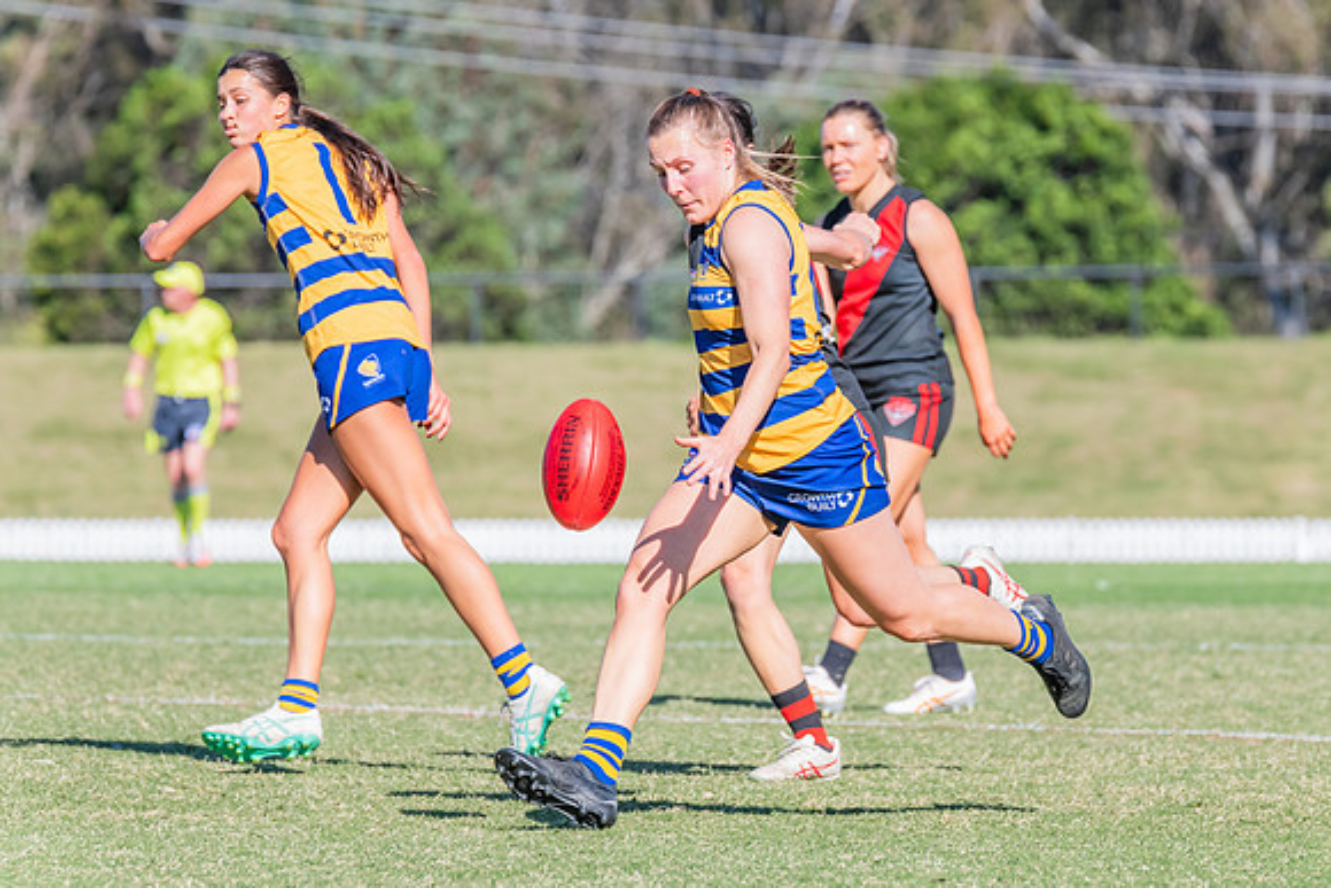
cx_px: 721
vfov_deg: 3.4
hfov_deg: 5.2
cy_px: 421
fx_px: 14746
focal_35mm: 399
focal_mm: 360
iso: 800
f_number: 11
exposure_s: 1/1250
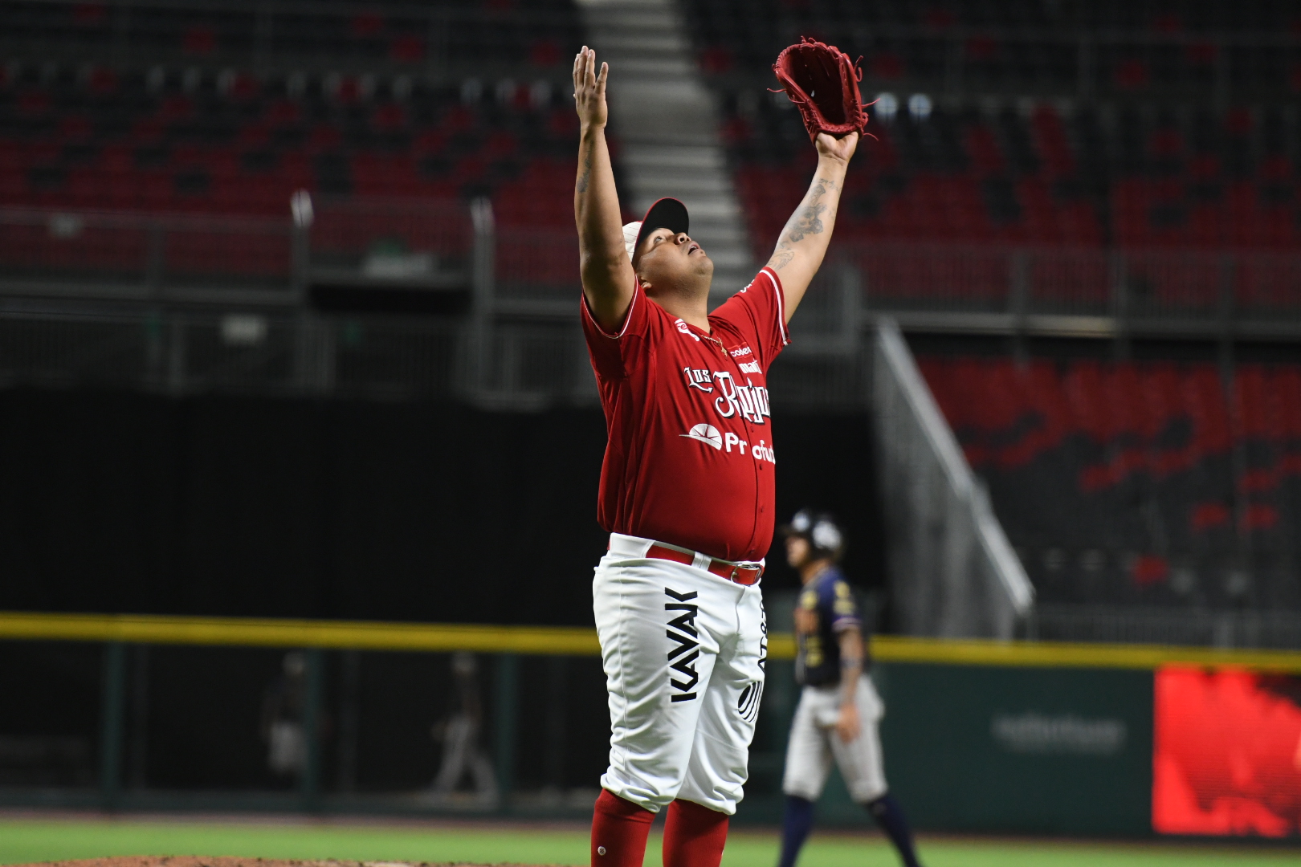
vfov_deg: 4.6
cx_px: 650
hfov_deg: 6.9
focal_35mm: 300
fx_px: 10841
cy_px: 434
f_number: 2.8
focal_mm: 200
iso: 2500
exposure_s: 1/640
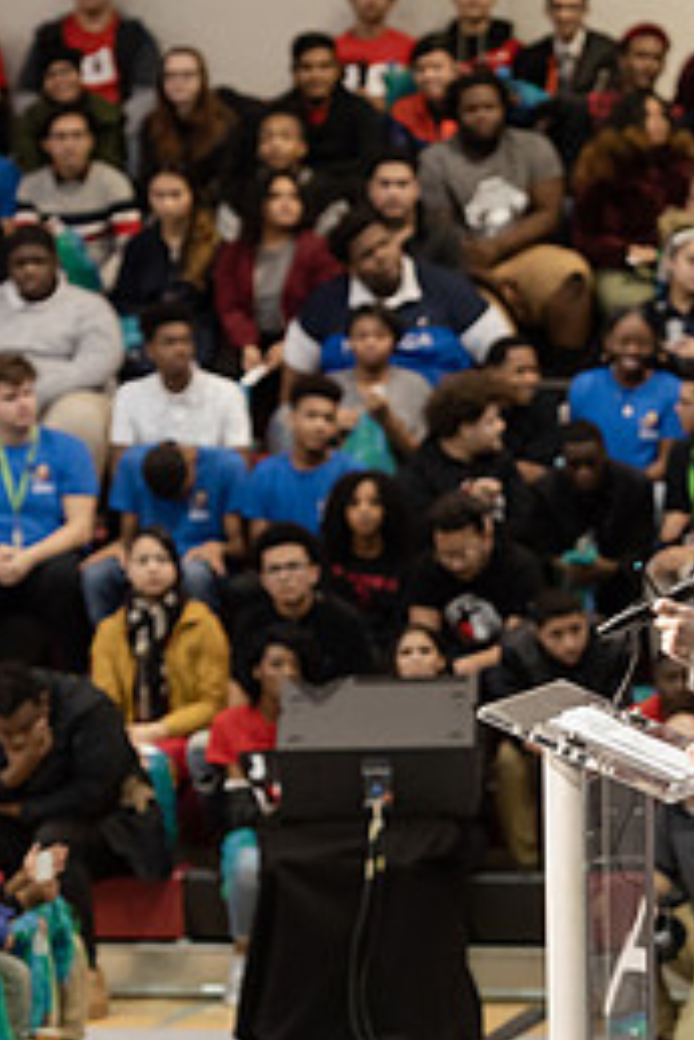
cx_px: 590
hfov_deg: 5.3
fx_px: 7508
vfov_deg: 7.9
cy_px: 673
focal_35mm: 260
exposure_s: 1/200
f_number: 3.5
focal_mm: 116
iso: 2500
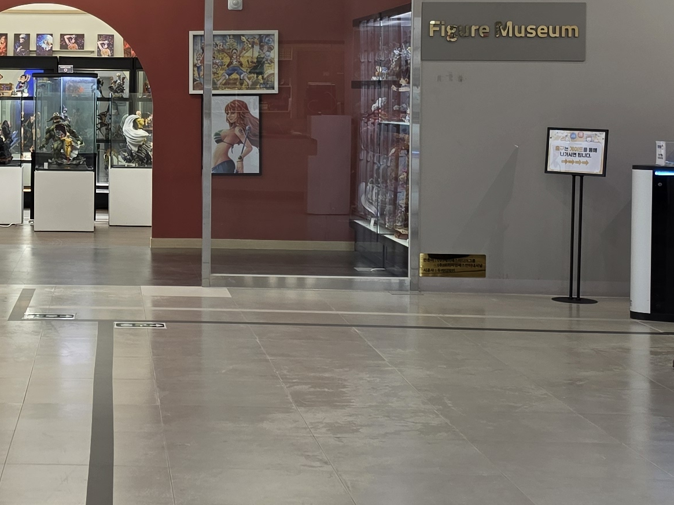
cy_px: 115
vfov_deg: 18.5
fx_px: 1538
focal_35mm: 79
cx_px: 53
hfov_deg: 24.0
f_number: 1.4
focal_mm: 6.5
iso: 64
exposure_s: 1/120
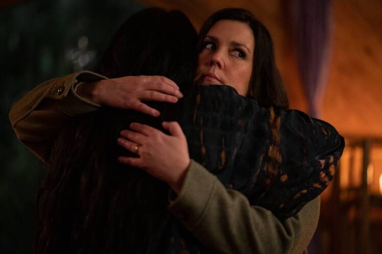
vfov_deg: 13.0
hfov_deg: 19.5
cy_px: 127
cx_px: 191
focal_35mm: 105
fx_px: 1114
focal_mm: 105
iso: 4000
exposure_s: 1/160
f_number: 1.6
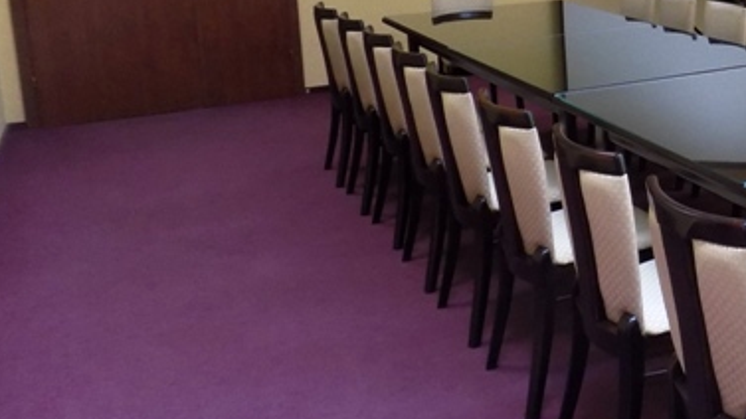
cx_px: 736
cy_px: 38
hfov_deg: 36.7
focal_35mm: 51
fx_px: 1009
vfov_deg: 22.9
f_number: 3.1
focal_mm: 4
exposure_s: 1/30
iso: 200
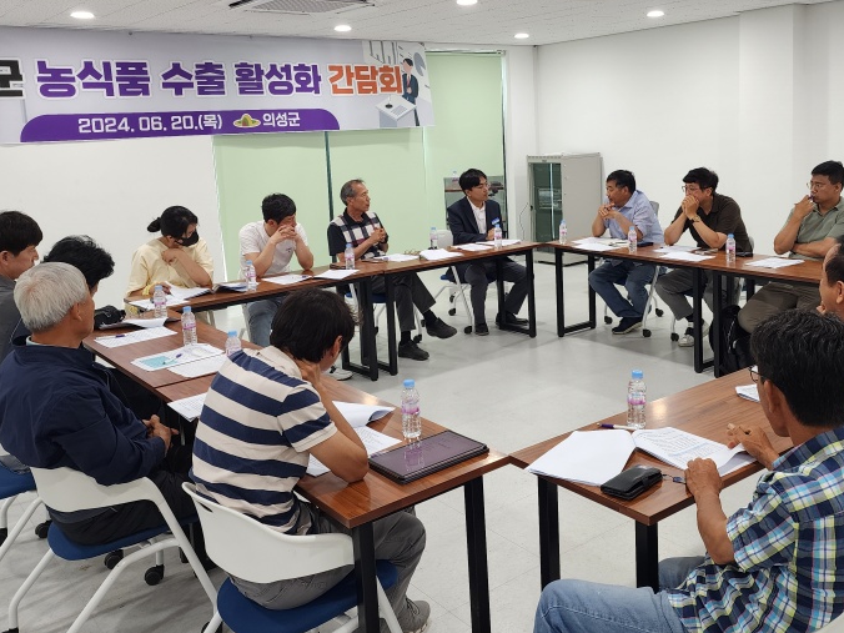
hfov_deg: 53.4
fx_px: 829
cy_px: 241
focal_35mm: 34
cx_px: 522
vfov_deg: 41.5
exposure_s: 1/120
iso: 160
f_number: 1.8
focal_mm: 6.4
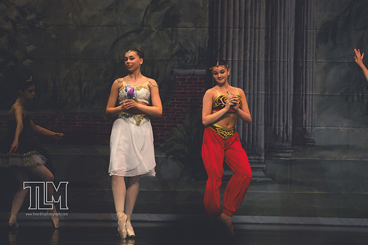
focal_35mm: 300
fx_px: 3065
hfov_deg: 6.9
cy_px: 122
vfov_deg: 4.6
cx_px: 184
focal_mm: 200
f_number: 2.8
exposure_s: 1/500
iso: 560
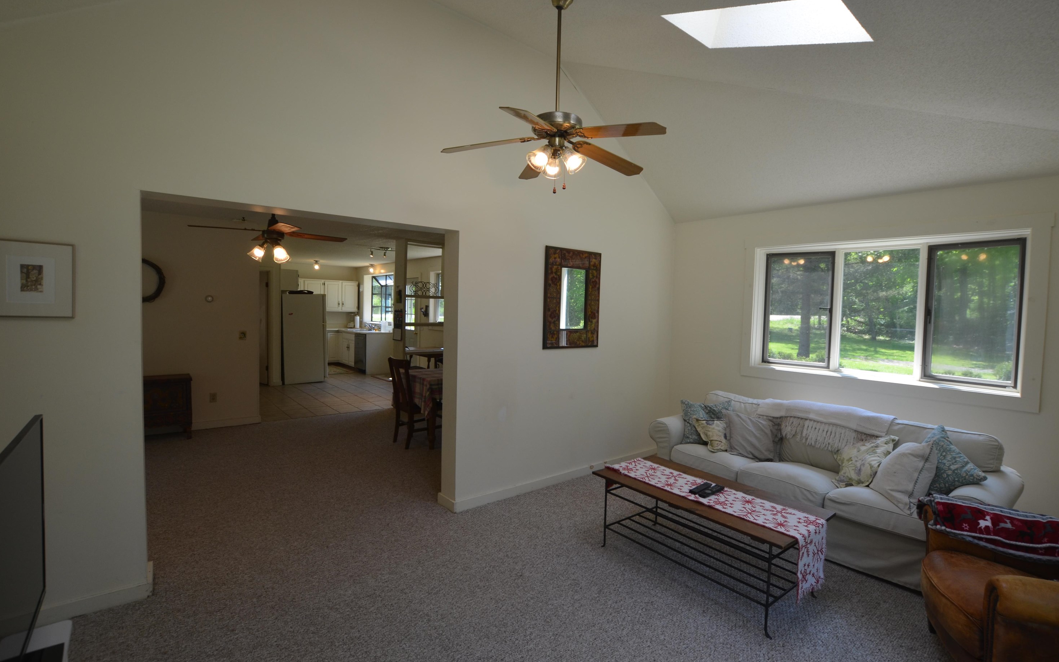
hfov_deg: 97.8
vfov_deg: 71.2
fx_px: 462
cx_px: 531
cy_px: 315
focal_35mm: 16
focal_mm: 10
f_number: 5.6
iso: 250
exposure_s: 1/125
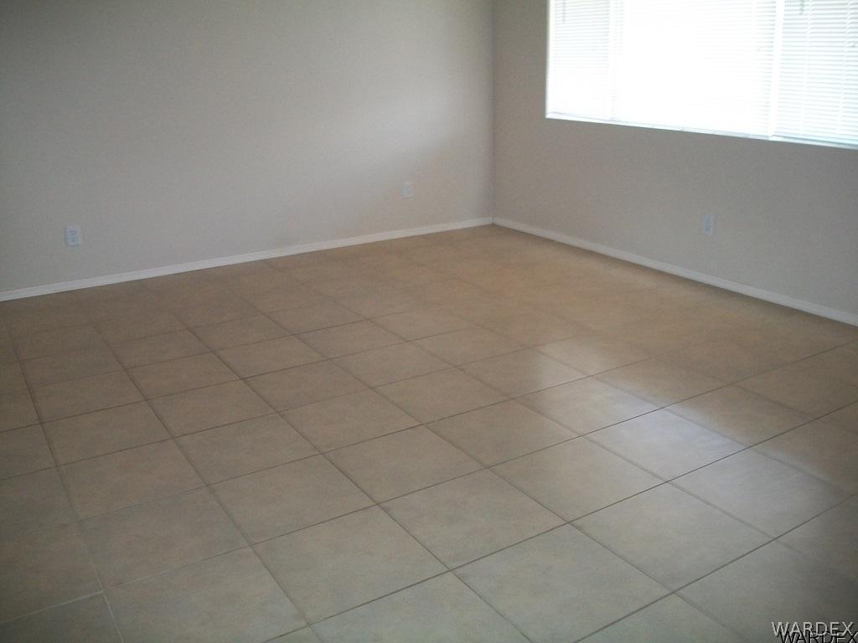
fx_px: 793
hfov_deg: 56.8
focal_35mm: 32
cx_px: 429
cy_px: 322
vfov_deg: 44.2
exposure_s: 1/30
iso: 160
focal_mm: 5.7
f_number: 2.9
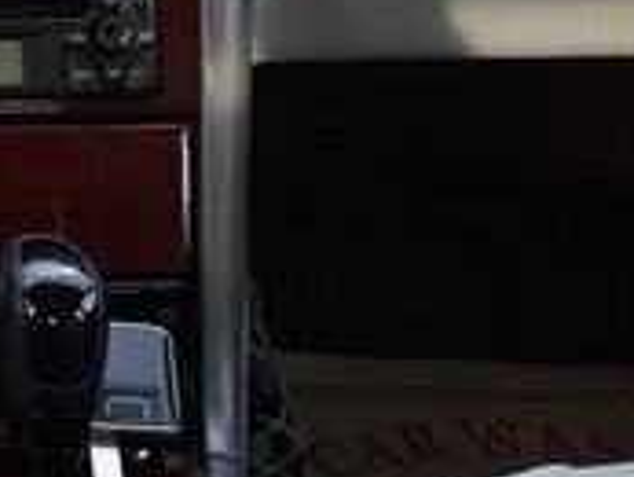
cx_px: -352
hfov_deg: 17.0
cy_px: -200
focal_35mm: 103
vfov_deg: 13.7
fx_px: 1888
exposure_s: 1/100
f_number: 1.7
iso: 64
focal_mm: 3.71
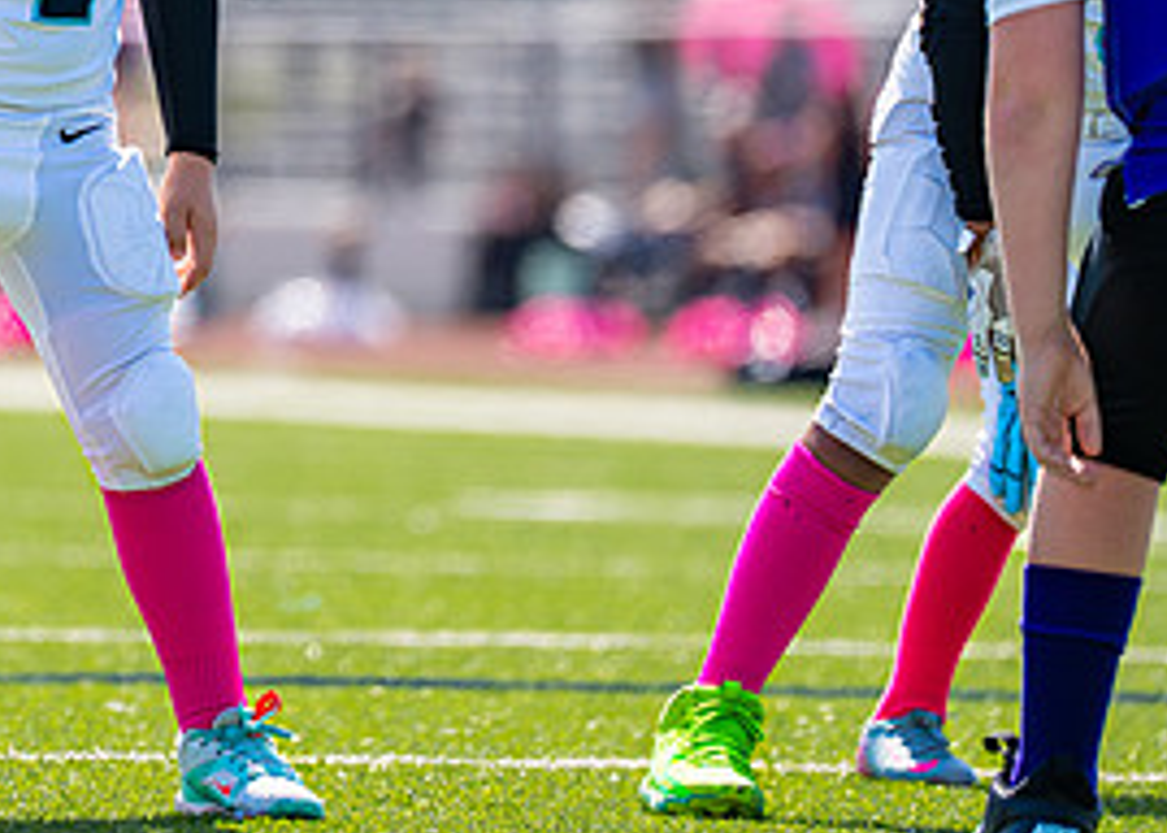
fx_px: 17131
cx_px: 57
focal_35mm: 517
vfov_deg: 2.8
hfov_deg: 3.9
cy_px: 37
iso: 100
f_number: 2.8
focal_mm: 200
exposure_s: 1/1600
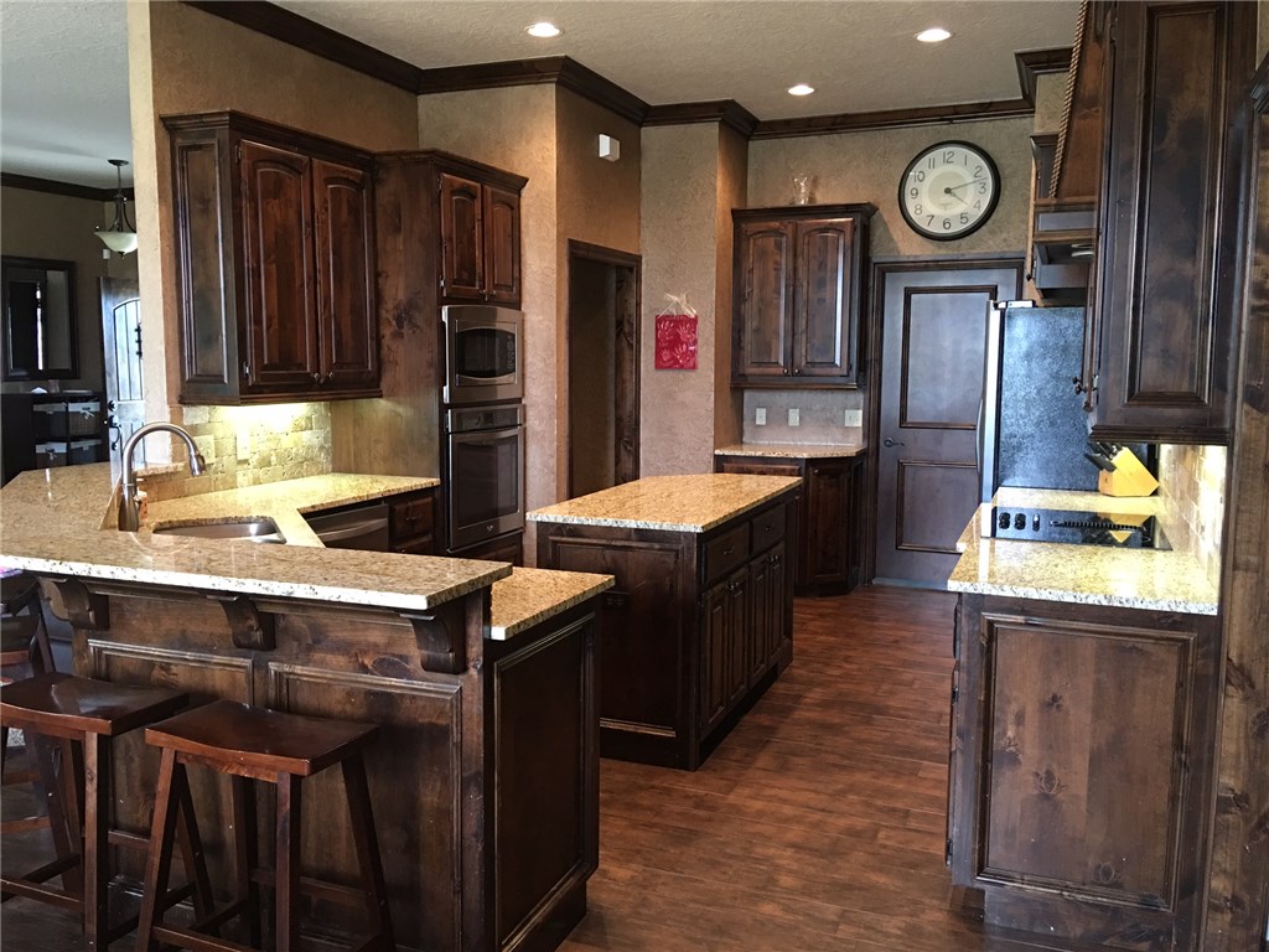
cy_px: 476
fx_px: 1063
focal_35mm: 29
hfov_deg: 61.7
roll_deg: -1.4
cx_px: 634
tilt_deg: -5.3
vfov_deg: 48.2
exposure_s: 1/10
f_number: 2.2
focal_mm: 4.15
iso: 100
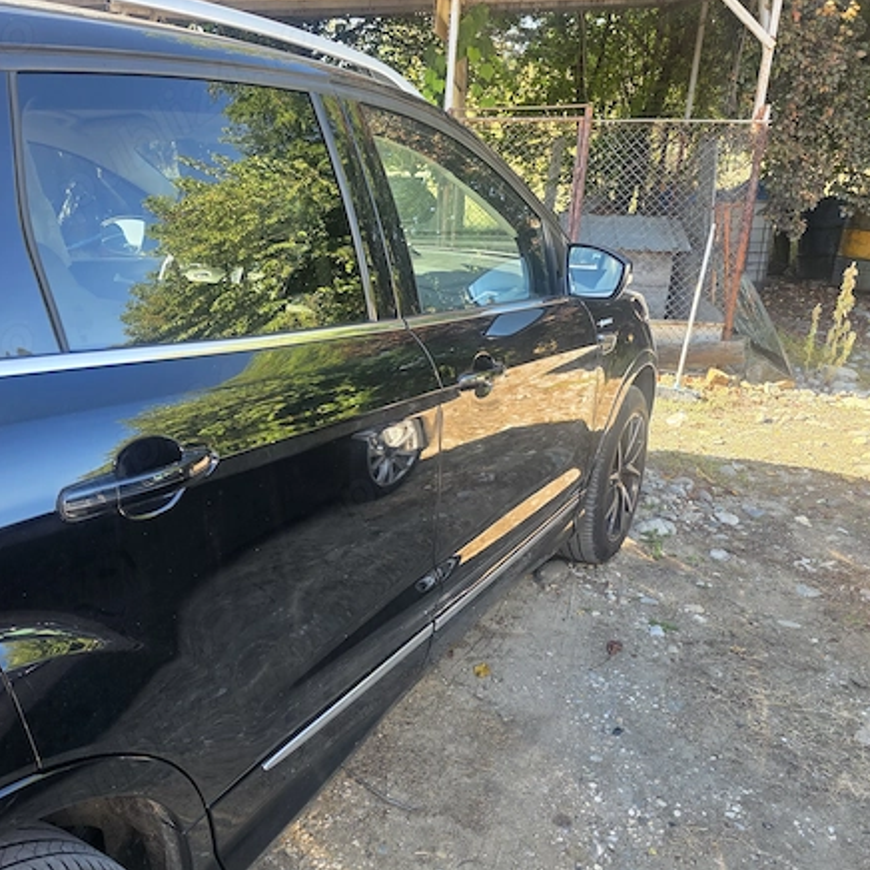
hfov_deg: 56.6
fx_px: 796
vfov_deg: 57.3
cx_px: 325
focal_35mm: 28
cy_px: 441
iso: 40
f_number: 1.7
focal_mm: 6.3
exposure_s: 1/180
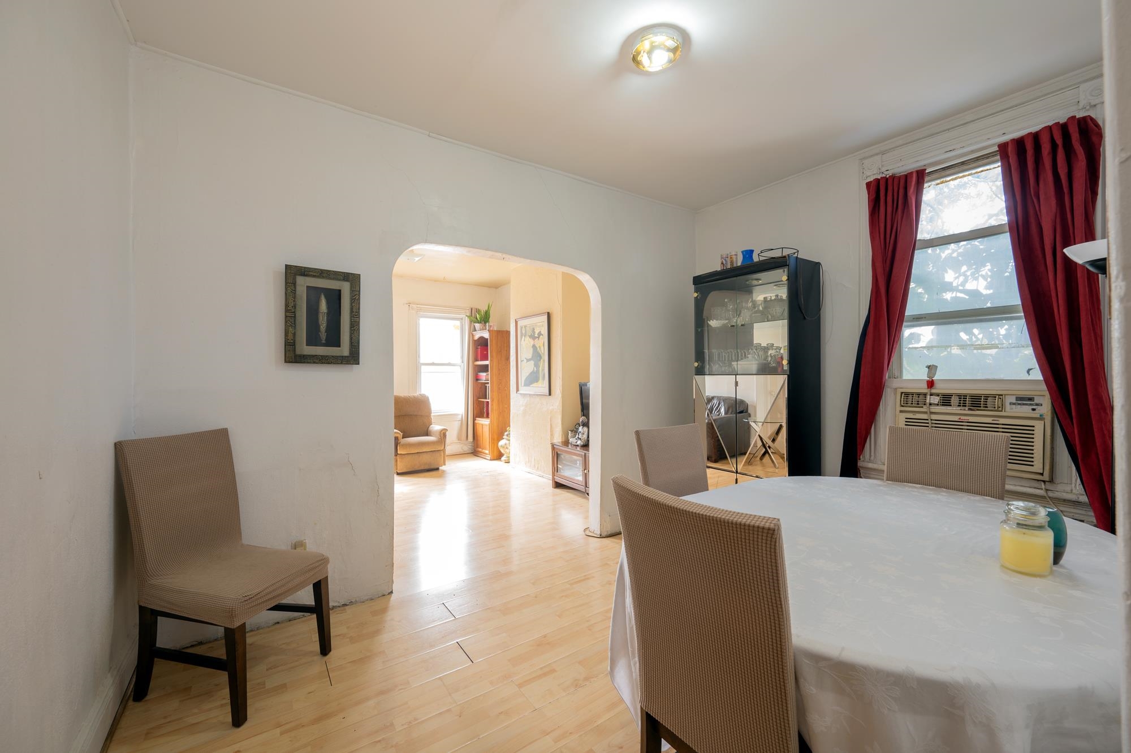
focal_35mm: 14
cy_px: 376
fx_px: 440
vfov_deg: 81.1
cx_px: 566
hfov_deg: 104.3
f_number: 8
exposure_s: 1/2.5
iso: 100
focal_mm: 14
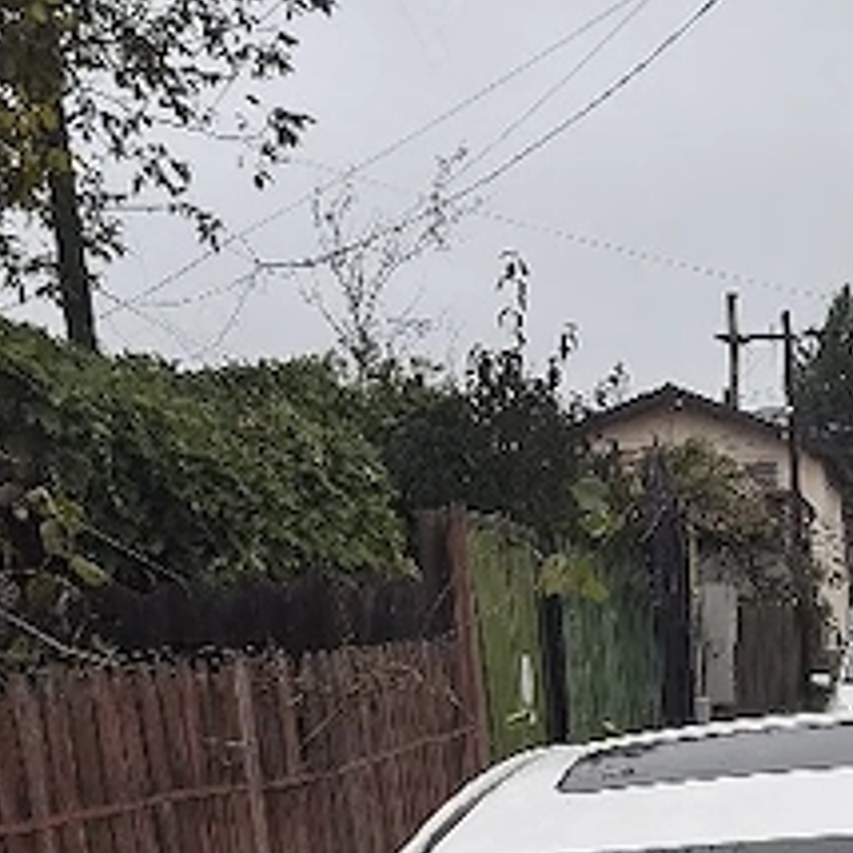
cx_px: 729
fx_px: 2119
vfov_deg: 20.4
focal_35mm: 76
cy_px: 1176
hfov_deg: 22.3
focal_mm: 5.4
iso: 25
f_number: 1.8
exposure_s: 1/256
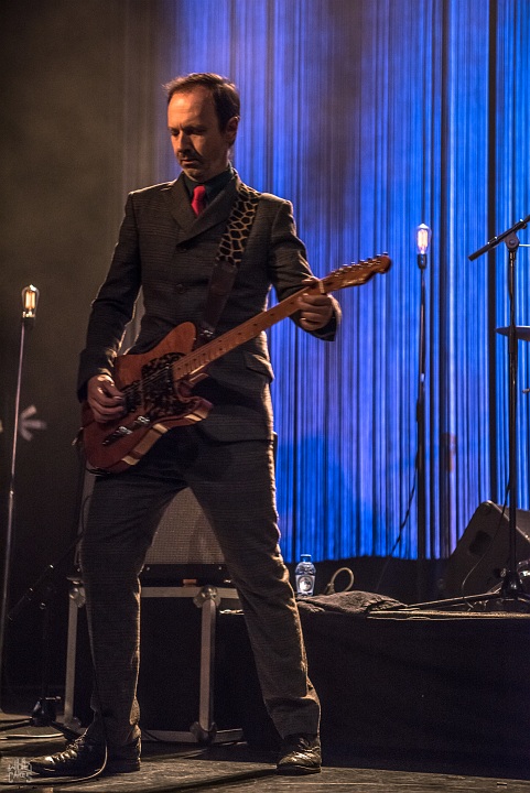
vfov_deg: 28.8
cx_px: 265
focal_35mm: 70
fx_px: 1543
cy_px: 396
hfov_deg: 19.5
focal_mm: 70
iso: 2500
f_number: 2.8
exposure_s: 1/80
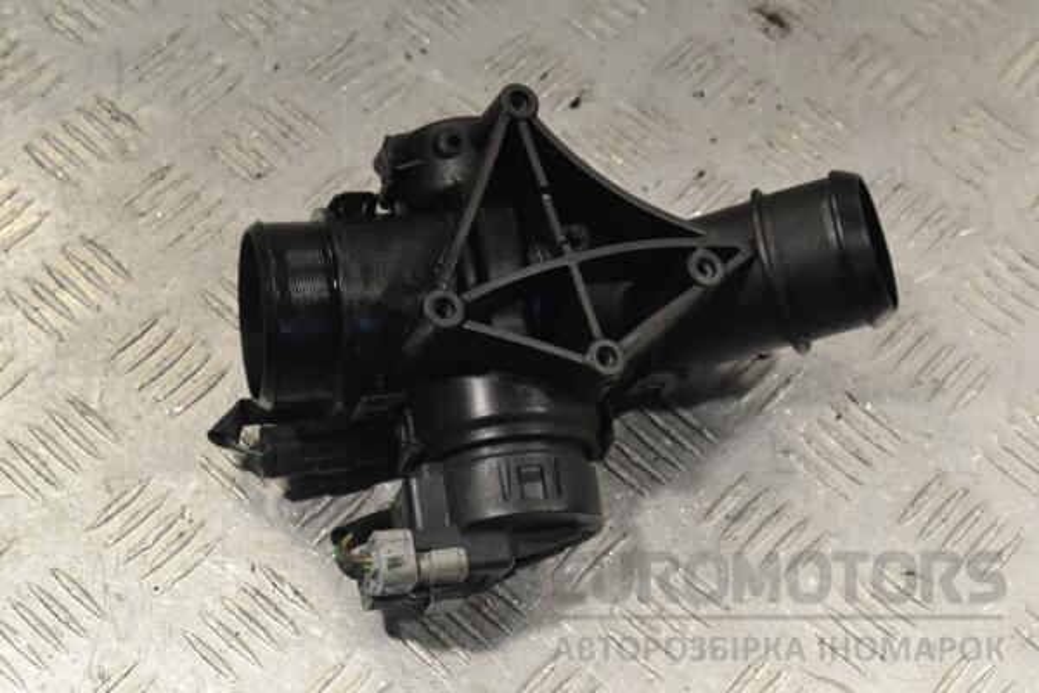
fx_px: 1991
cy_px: 346
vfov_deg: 19.7
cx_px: 520
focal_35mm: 69
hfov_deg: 29.2
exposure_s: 1/320
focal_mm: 46
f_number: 9
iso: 3200
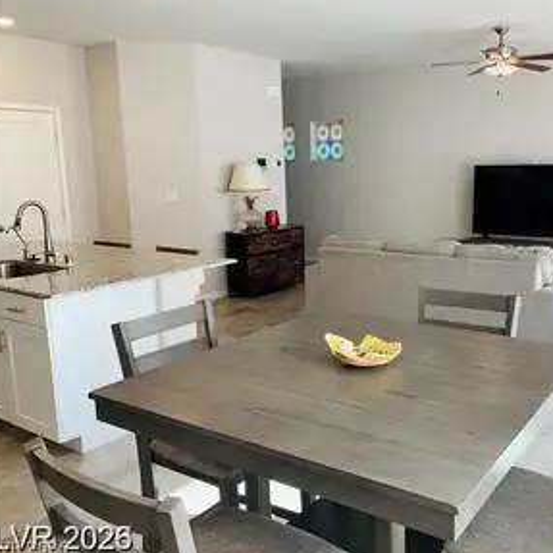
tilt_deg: -10.2
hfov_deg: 50.1
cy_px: 272
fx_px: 578
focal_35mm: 32
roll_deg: +0.0
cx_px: 372
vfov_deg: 51.1
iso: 50
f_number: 1.8
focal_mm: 4.25
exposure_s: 1/120
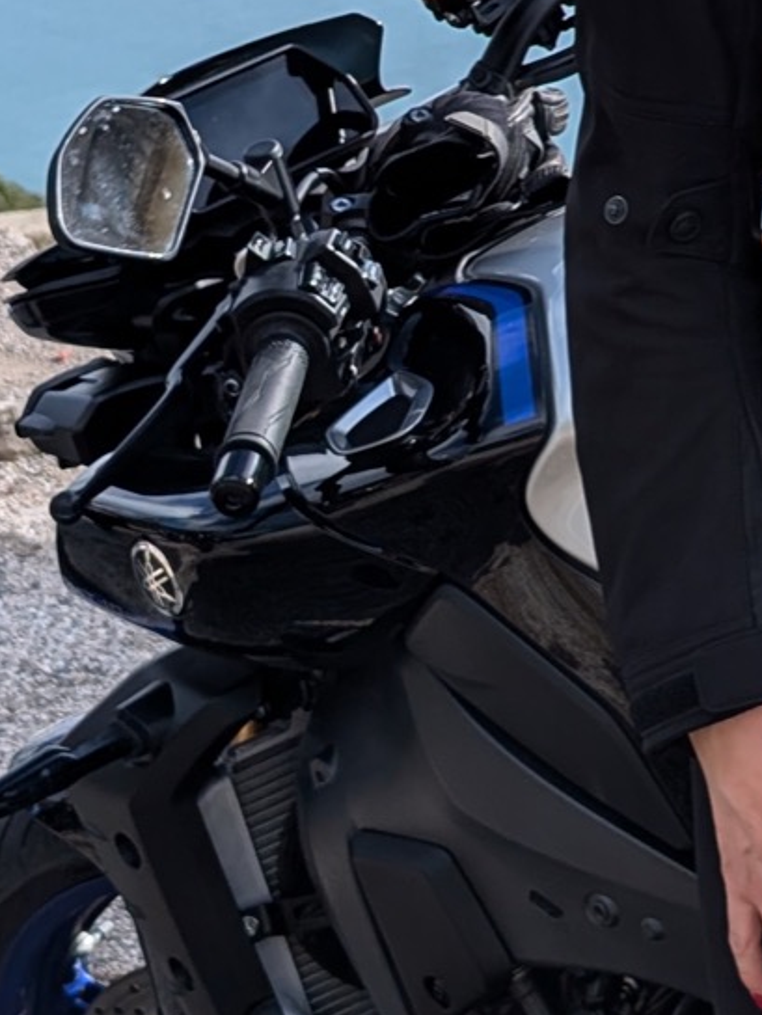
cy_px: -125
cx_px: 928
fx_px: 4225
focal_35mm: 144
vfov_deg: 13.4
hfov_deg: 10.1
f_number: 1.68
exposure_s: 1/1222
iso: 22
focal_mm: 6.9
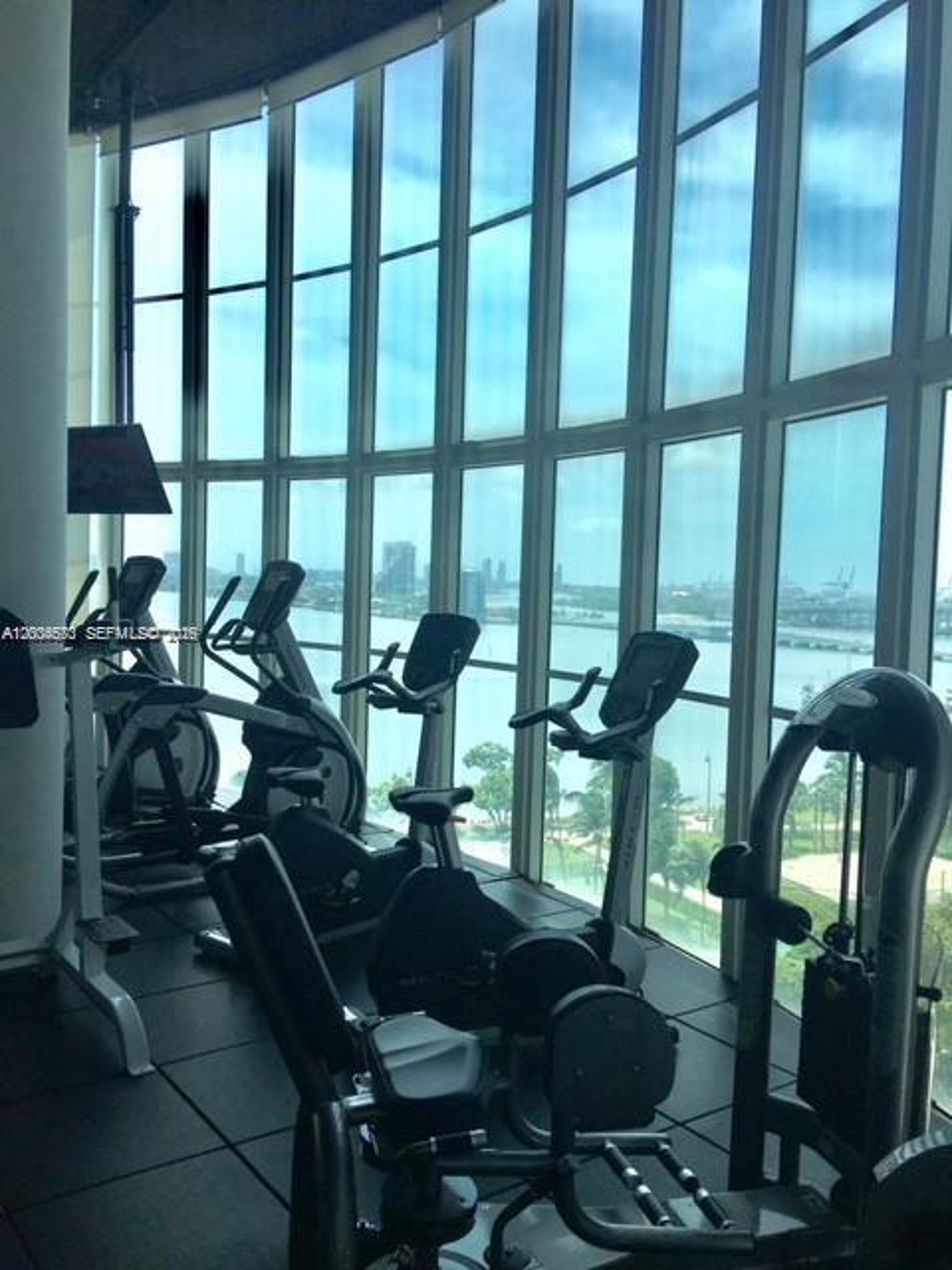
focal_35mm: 29
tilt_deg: -2.2
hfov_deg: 48.2
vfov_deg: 61.7
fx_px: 1063
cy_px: 635
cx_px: 476
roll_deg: -1.3
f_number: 2.2
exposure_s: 1/1789
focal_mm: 4.15
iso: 25
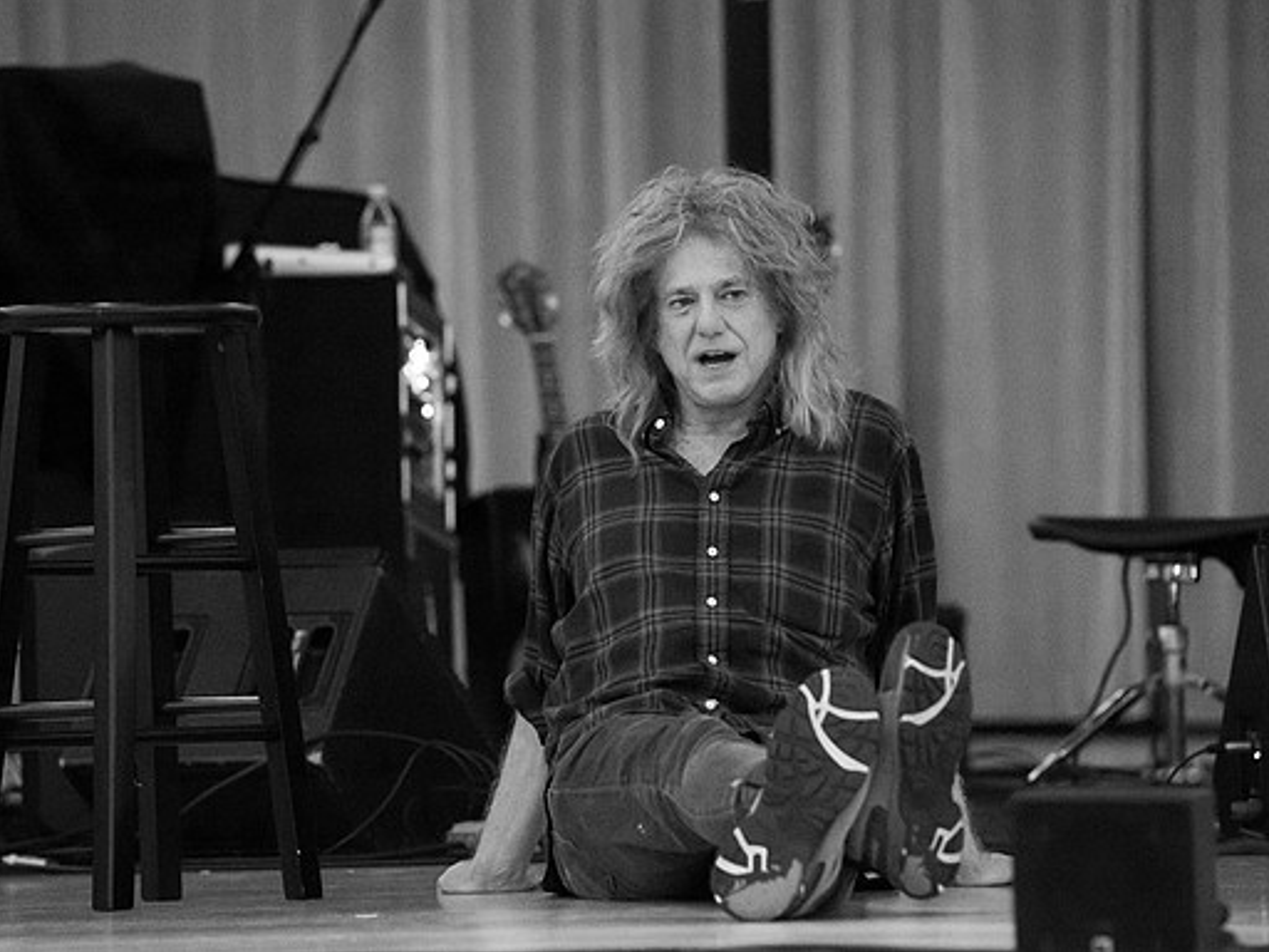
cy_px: 475
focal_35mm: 218
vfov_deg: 6.8
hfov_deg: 9.1
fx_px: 7992
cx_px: 600
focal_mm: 200
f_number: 4.5
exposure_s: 1/160
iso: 20000
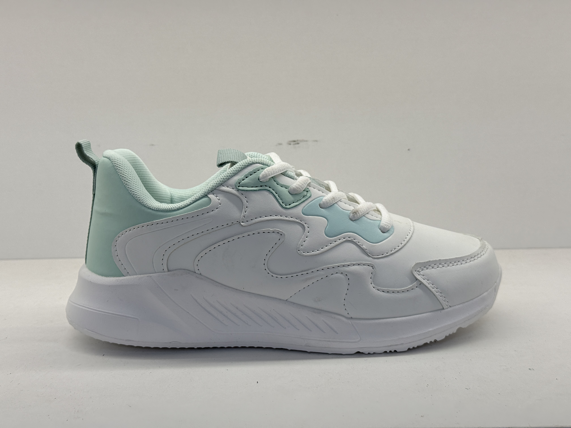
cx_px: 286
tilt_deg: -11.2
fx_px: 792
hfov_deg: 39.7
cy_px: 214
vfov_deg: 30.3
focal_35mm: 48
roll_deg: +1.0
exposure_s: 1/339
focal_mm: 6.76
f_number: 1.78
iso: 64
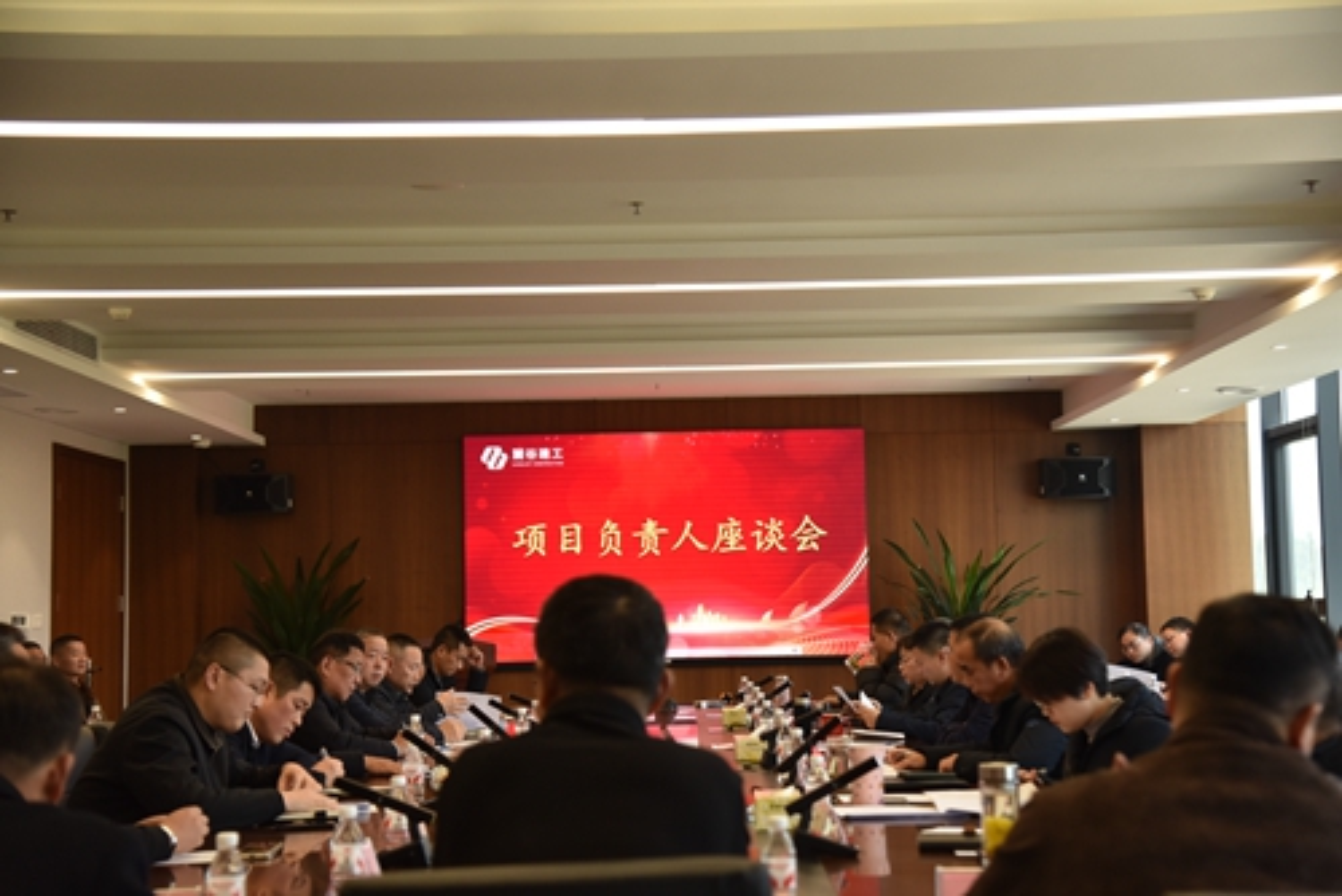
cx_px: 671
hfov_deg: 36.2
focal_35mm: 55
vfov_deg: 24.7
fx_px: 2051
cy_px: 448
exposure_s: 1/320
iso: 1250
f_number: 4
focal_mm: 55
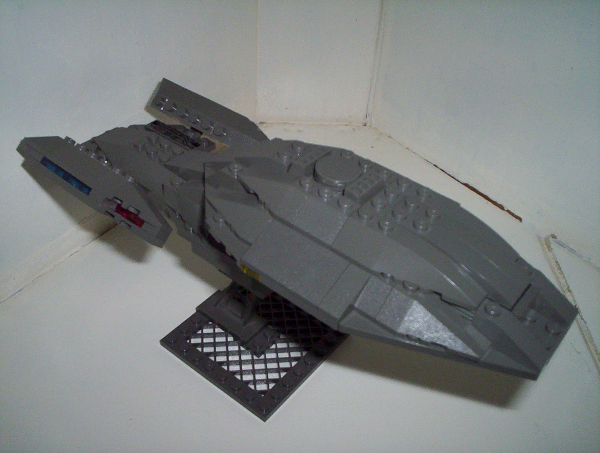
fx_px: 660
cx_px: 300
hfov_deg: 48.9
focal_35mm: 38
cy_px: 226
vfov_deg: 37.9
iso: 140
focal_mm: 4.99
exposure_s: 1/60
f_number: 4.5
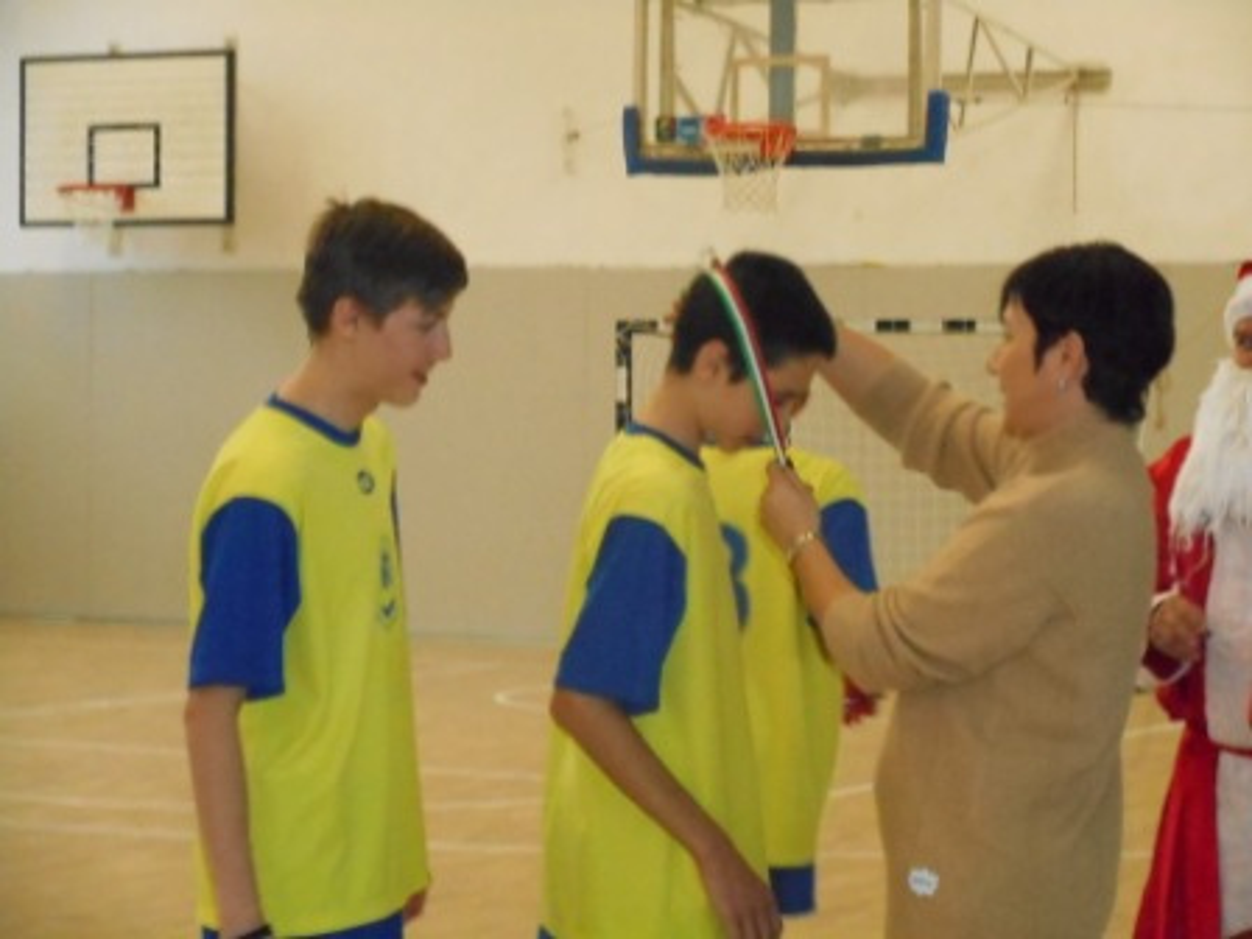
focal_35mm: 102
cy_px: 470
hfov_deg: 19.3
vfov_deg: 14.5
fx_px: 3689
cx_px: 626
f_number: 5.8
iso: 1600
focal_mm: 18.2
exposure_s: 1/60
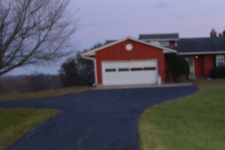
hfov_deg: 21.8
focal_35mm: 89
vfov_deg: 15.3
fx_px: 556
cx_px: 243
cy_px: 73
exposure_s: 1/60
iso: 640
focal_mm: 24
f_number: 4
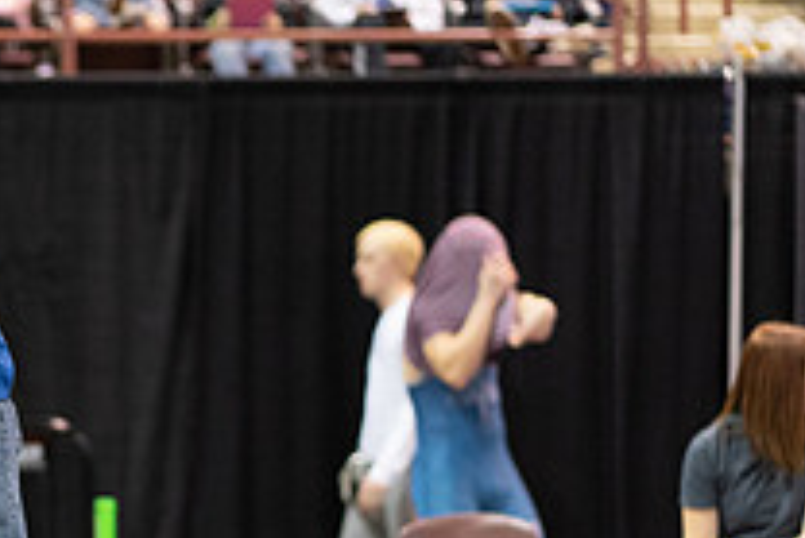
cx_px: -147
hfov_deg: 8.6
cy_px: 404
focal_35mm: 237
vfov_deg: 5.8
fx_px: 5303
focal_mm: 85
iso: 3200
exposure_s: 1/500
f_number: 1.8
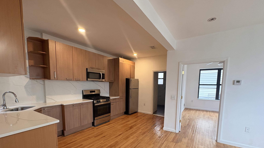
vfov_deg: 65.7
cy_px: 95
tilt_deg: -6.0
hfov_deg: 99.3
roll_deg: +1.3
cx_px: 128
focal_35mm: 16
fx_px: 112
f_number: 2.2
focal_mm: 2.22
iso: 160
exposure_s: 1/60
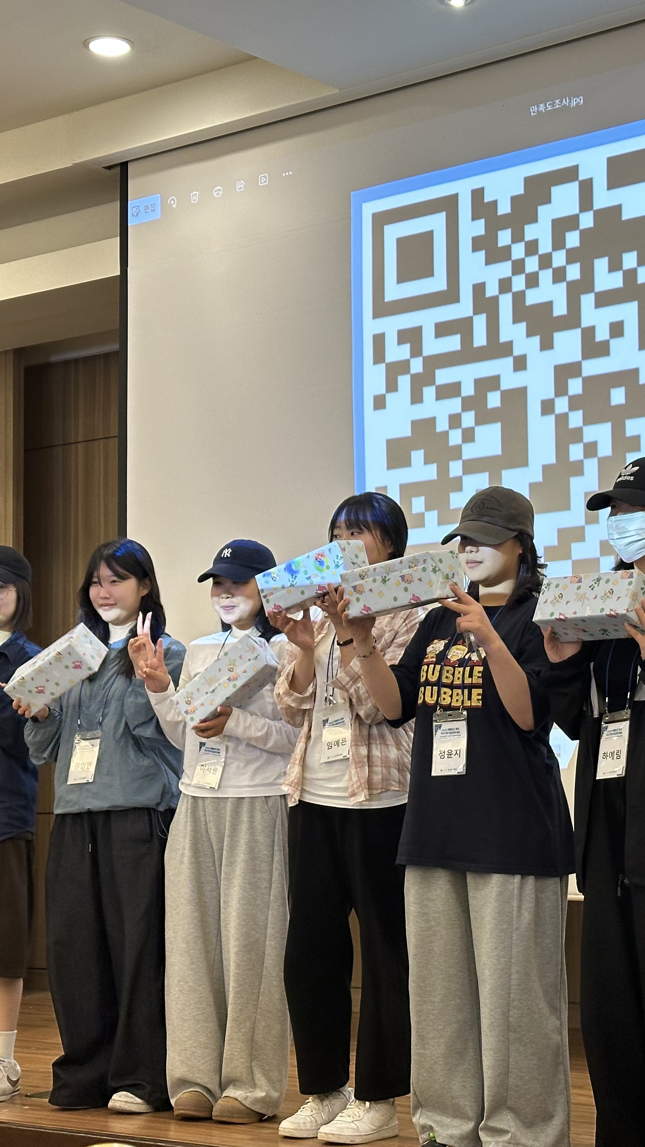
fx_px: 2129
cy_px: 573
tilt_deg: +5.8
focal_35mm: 70
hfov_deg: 17.2
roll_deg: -0.1
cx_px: 405
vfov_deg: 30.2
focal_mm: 6.86
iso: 125
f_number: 1.78
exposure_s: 1/60
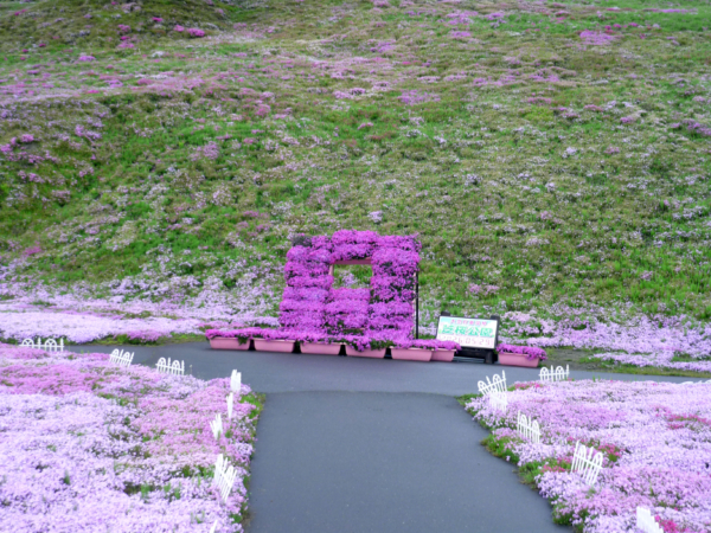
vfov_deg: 30.9
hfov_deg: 40.4
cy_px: 266
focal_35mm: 47
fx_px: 965
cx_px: 356
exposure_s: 1/40
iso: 125
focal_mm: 7.8
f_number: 3.1
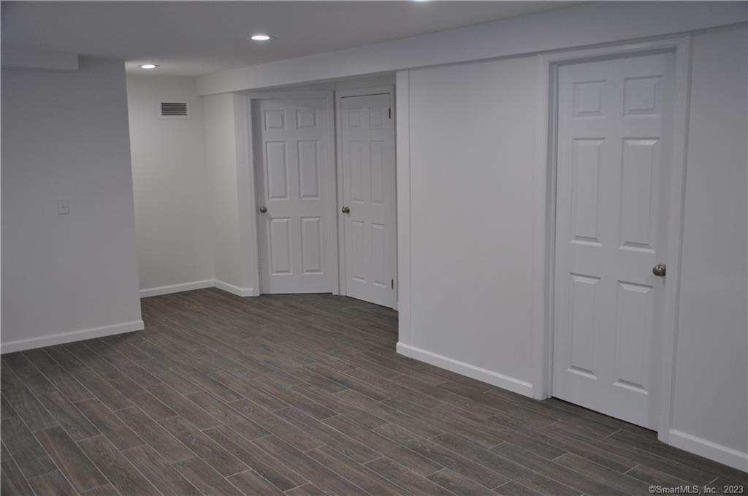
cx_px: 374
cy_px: 248
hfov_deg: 57.3
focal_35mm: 33
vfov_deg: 39.8
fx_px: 684
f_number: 4
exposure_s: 1/60
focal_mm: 22
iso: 560
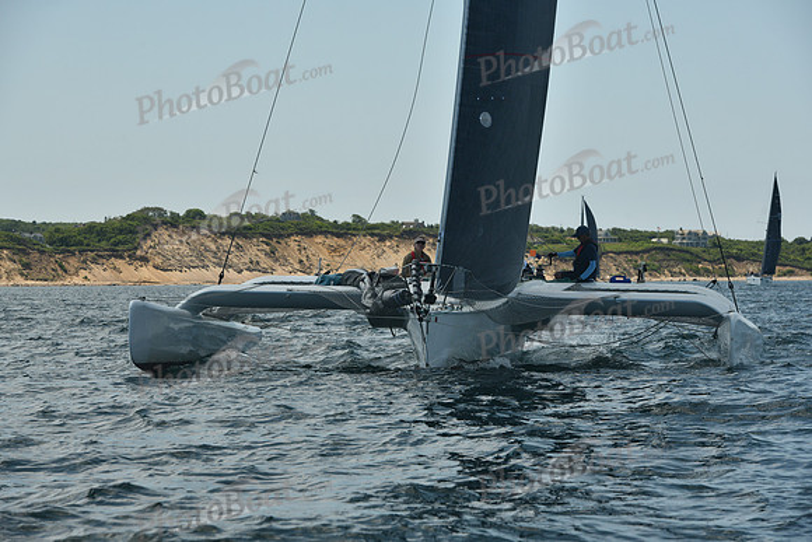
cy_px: 271
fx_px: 3046
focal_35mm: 135
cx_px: 406
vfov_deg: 10.2
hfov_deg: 15.2
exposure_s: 1/640
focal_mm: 135
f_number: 8
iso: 320
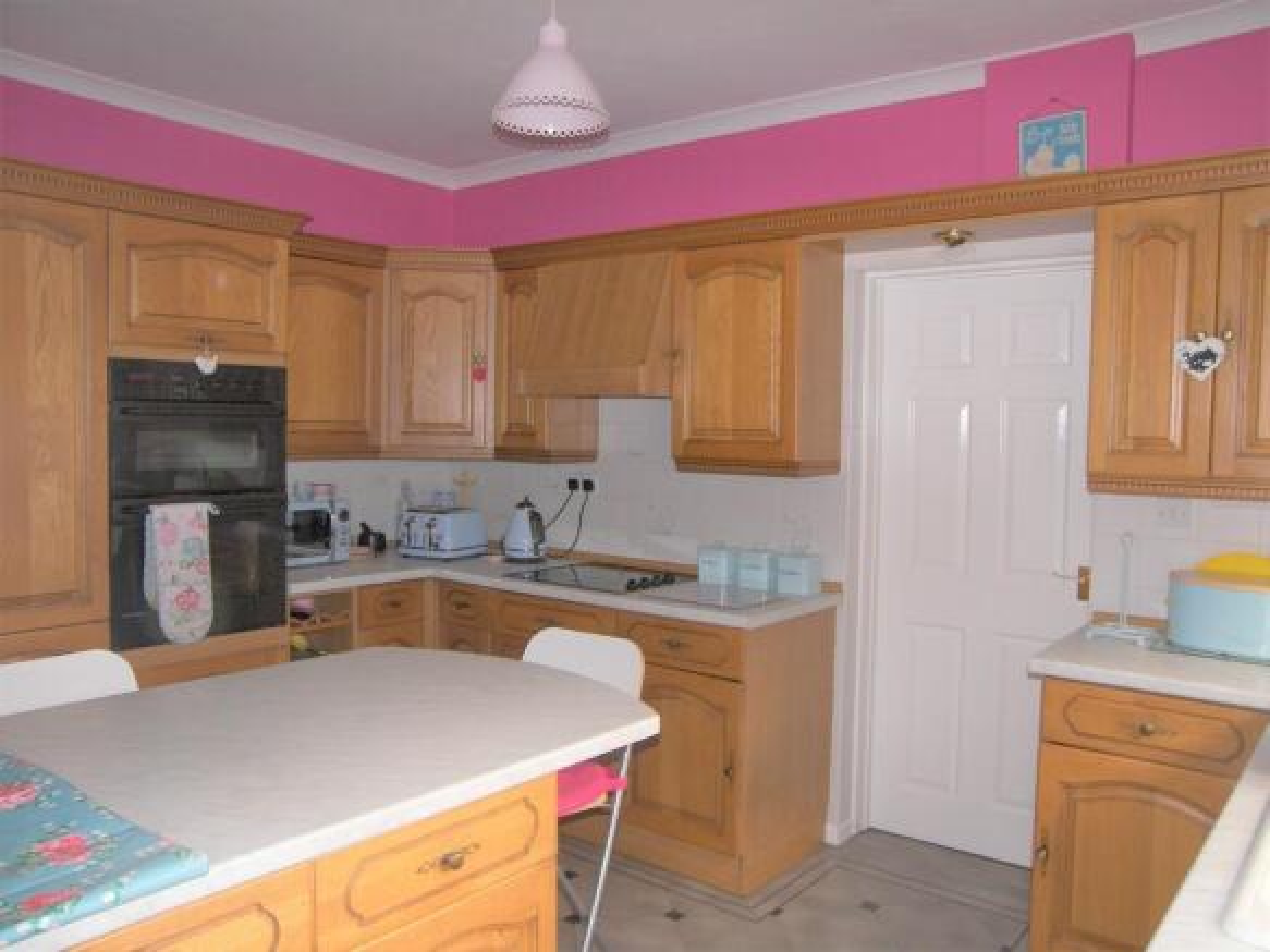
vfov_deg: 46.8
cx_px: 635
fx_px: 1100
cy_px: 476
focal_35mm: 30
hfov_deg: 60.0
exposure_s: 1/30
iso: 100
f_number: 3.2
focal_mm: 6.3
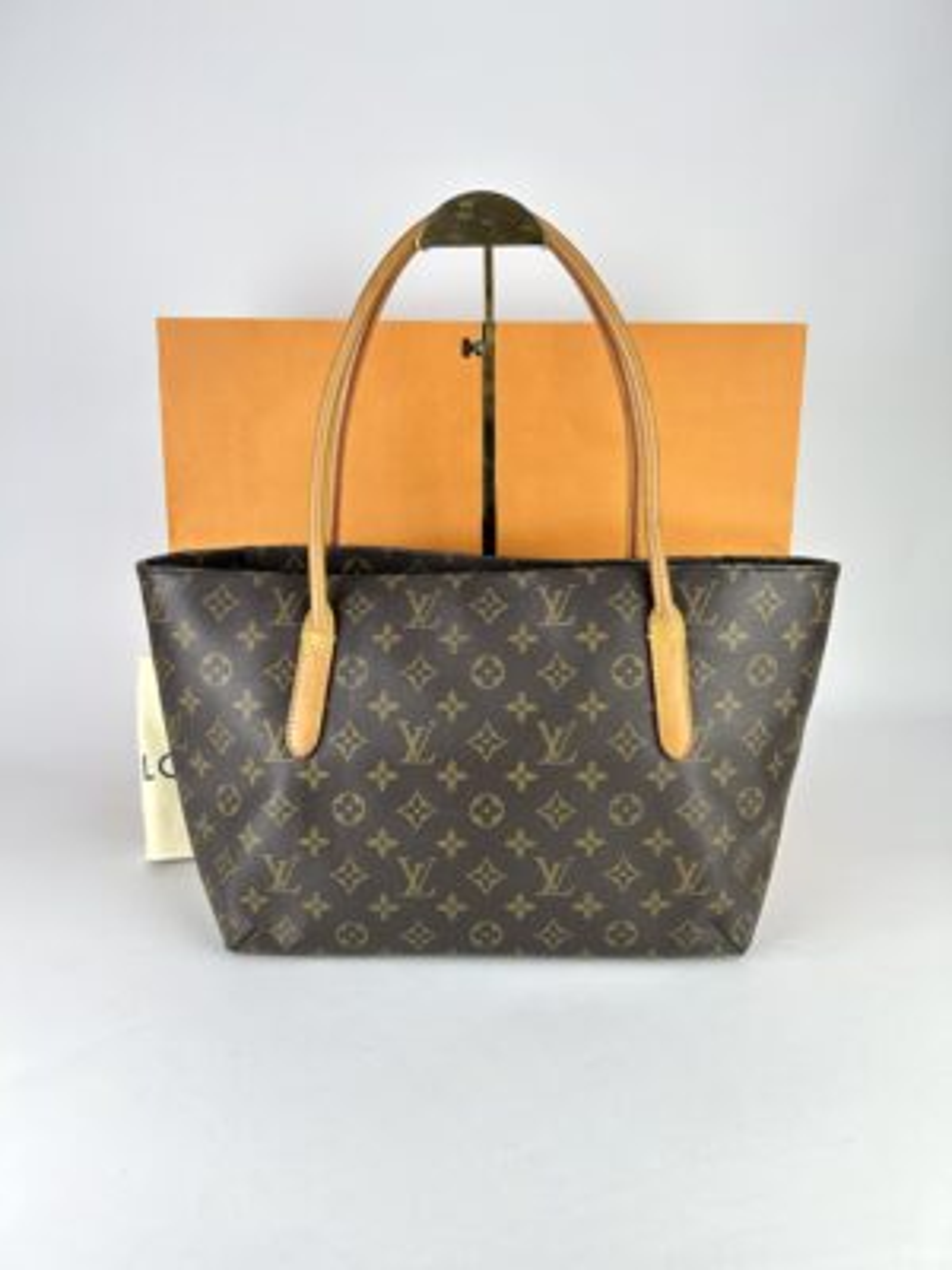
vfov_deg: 67.3
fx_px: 953
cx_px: 476
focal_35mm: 26
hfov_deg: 53.1
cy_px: 635
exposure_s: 1/121
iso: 32
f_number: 1.5
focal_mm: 5.7
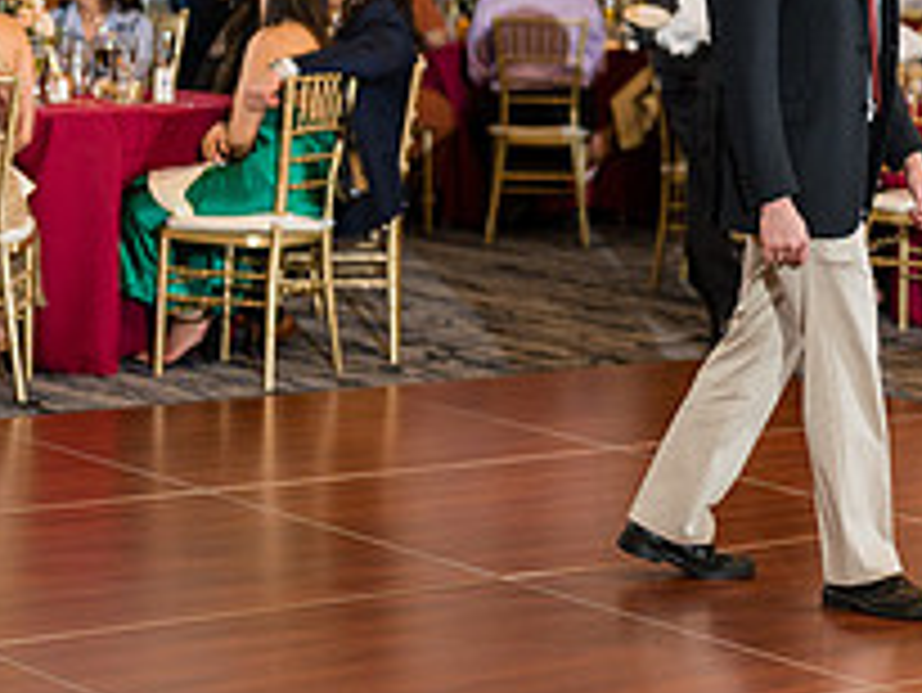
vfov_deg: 10.9
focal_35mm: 136
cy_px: 106
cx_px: 994
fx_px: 3624
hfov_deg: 14.2
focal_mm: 50
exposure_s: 1/250
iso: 500
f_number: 1.2
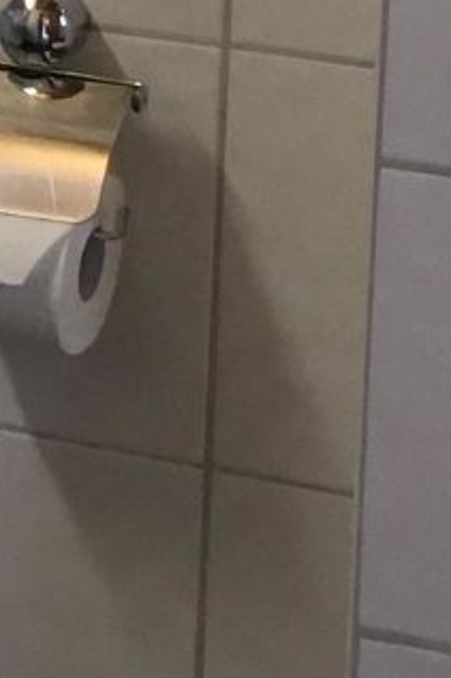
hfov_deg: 6.7
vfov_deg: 10.2
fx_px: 3668
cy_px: -342
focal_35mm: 195
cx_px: -648
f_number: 2.2
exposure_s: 1/33
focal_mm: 4.15
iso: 64
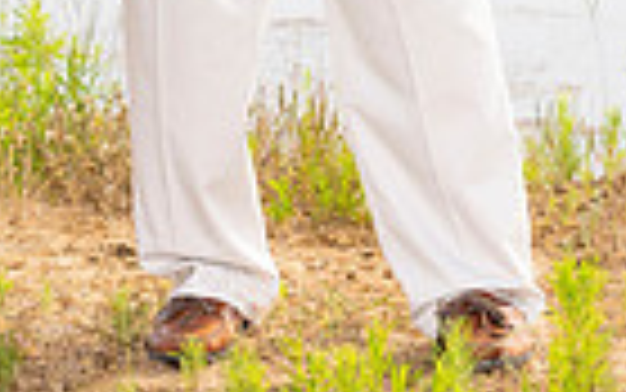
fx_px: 8465
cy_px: -424
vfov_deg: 2.6
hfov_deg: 4.2
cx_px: 157
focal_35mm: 496
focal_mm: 100
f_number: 7.1
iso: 320
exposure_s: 1/200
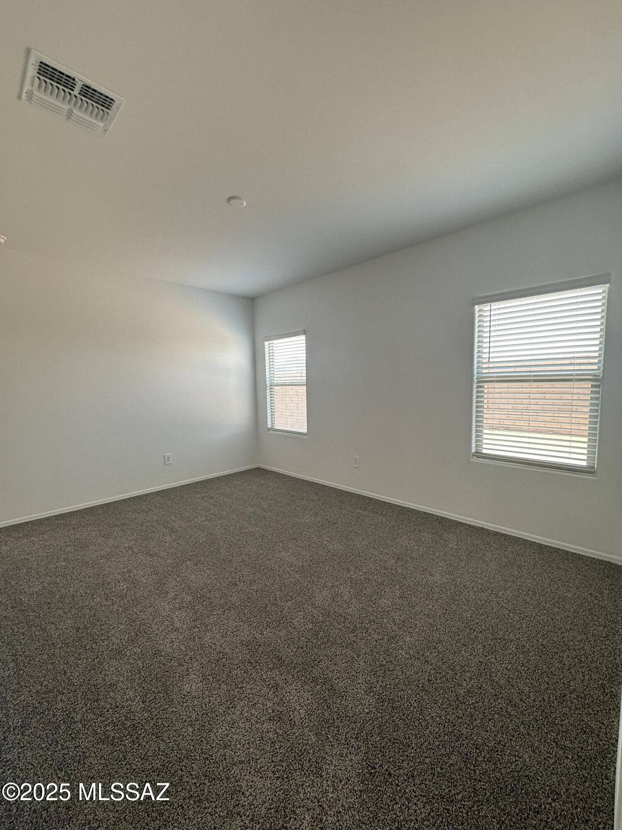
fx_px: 335
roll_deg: +0.6
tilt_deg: -4.1
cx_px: 311
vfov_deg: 102.1
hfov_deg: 85.7
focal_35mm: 14
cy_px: 415
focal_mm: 2.22
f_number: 2.2
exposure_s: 1/120
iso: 100
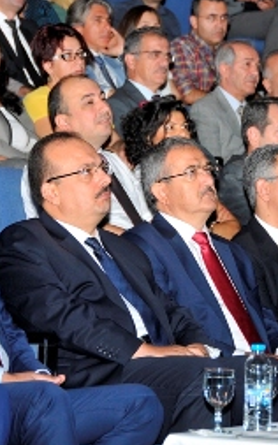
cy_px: 229
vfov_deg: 10.3
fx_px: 2461
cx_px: 245
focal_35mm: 203
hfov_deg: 6.5
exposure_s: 1/60
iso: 500
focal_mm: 75
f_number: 5
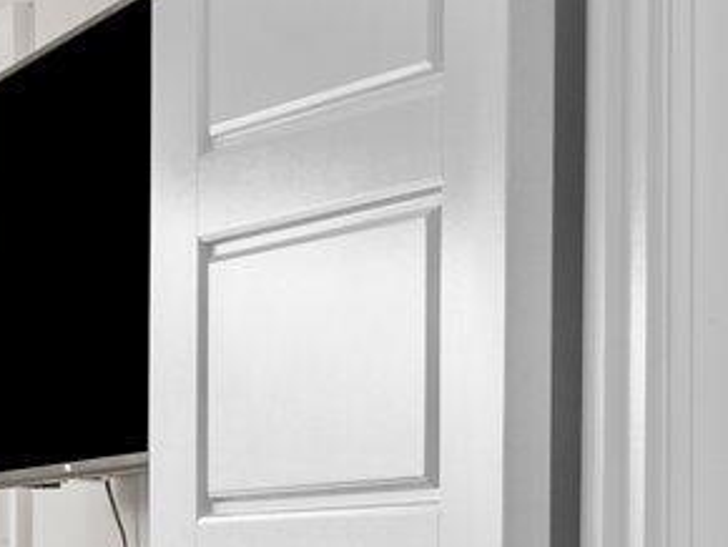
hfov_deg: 13.0
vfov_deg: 14.9
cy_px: 724
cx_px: 1933
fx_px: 2000
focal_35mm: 95
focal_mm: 14
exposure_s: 1/5
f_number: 8
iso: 100
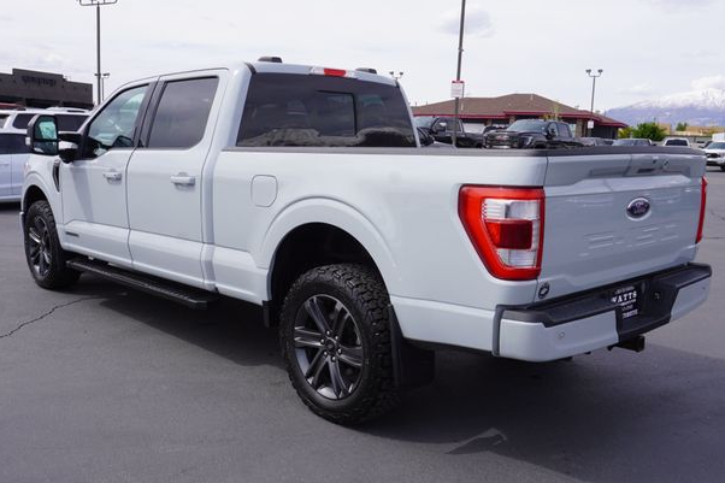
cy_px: 249
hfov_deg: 56.5
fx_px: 675
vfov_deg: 39.4
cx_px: 362
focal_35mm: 34
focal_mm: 21
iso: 100
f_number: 10
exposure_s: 1/125
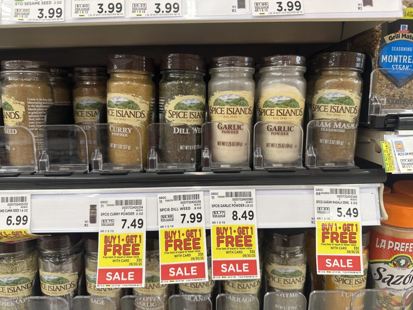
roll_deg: +2.6
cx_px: 206
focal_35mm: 24
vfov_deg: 56.8
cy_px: 155
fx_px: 286
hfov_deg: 71.6
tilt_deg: -10.5
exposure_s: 1/62
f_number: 1.78
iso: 160
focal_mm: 6.86
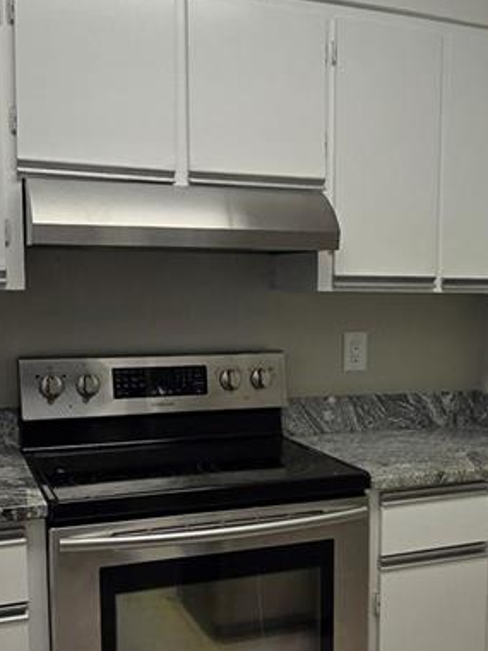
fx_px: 771
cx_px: 296
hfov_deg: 35.0
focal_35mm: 41
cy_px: 389
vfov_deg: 45.5
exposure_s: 1/120
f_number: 2.2
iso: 50
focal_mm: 2.2
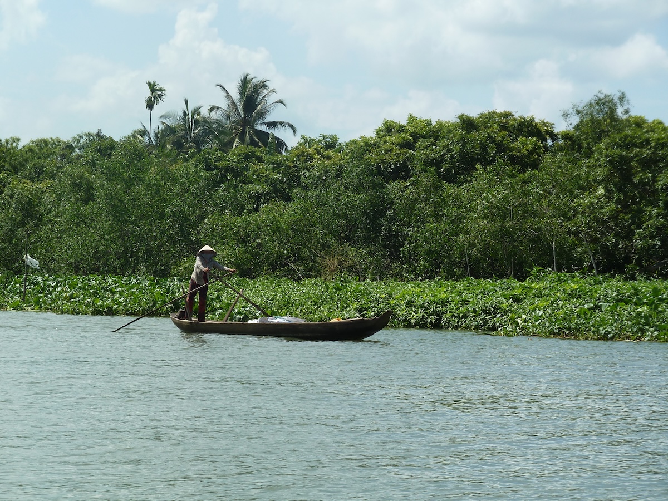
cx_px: 334
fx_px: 2296
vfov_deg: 12.5
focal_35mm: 119
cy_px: 250
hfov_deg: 16.6
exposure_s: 1/400
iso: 80
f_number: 5
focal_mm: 19.5
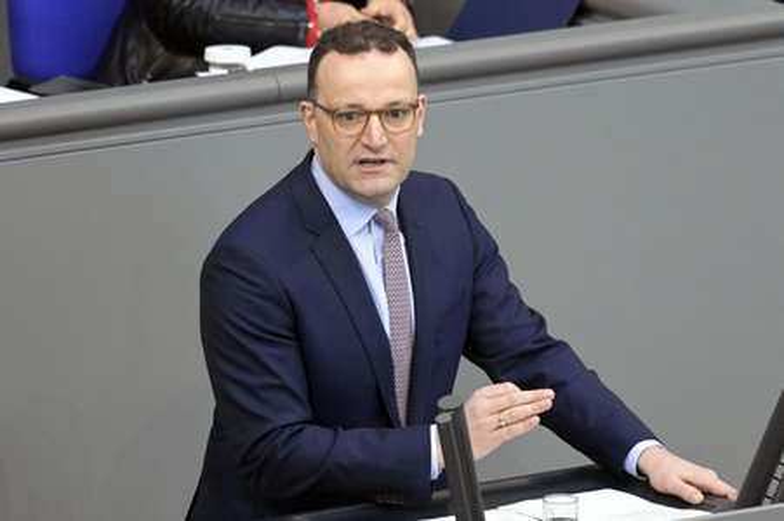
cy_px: 260
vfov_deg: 3.5
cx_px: 392
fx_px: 8487
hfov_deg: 5.3
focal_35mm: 390
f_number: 5.6
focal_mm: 390
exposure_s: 1/250
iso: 8000
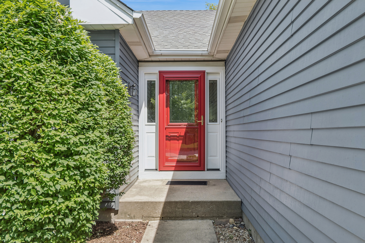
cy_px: 122
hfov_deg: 57.2
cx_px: 182
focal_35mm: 33
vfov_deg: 40.0
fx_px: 335
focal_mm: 22
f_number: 8
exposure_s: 1/250
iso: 250
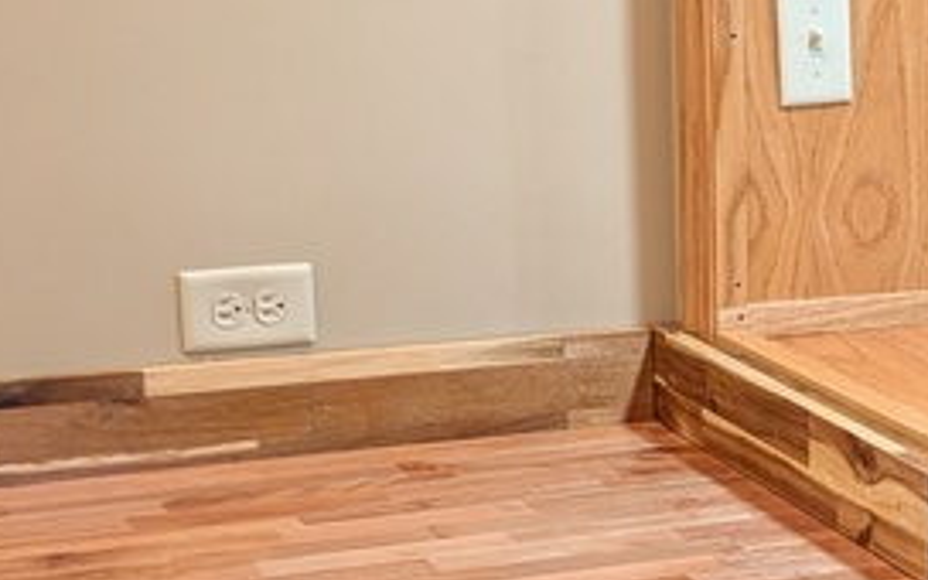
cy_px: 553
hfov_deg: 20.0
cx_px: 926
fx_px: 2554
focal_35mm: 101
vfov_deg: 12.8
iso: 23
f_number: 1.68
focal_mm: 6.9
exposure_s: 1/60
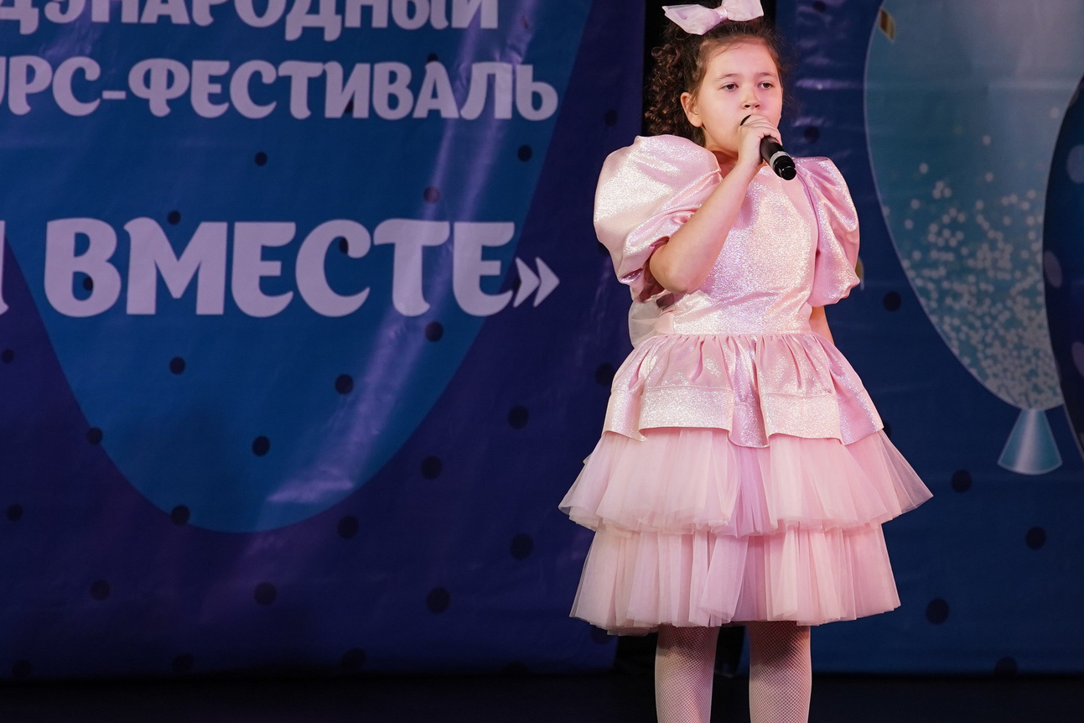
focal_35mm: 297
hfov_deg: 6.9
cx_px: 705
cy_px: 338
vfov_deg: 4.6
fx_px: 8942
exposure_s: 1/400
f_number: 4
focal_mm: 150
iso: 1600
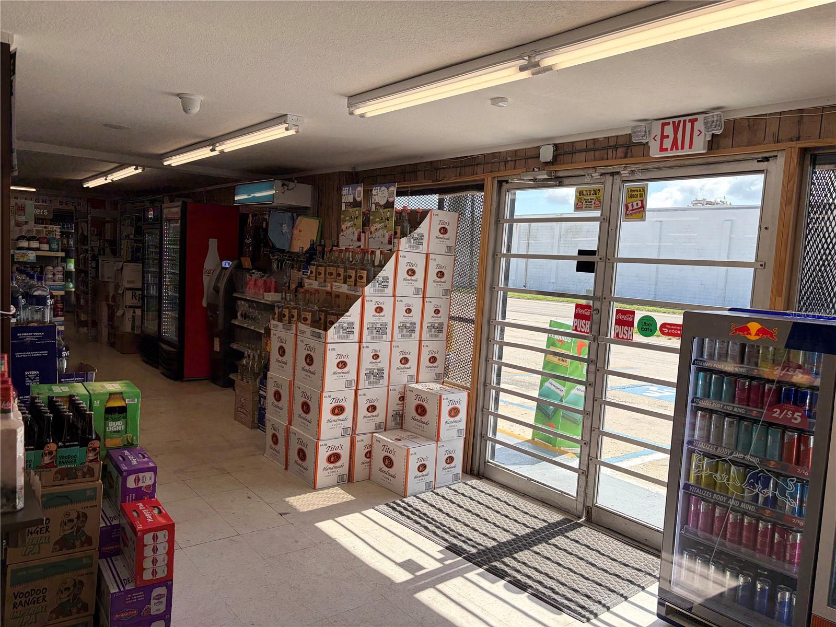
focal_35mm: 26
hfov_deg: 67.3
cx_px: 418
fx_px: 628
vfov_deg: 53.1
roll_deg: -2.3
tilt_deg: -4.3
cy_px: 314
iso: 50
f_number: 1.6
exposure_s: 1/1239
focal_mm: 5.96
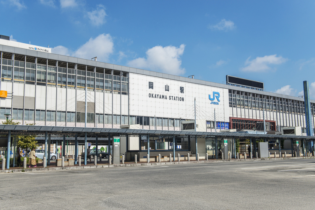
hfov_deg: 46.4
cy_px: 105
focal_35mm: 42
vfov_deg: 31.9
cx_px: 158
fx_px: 367
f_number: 10
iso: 100
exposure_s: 1/500
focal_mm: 42
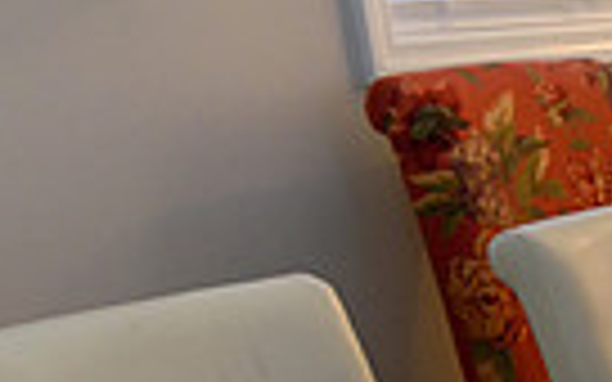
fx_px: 1735
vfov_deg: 11.8
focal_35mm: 104
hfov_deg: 17.3
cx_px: 1004
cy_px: 654
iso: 800
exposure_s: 1/60
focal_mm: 16
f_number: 3.5
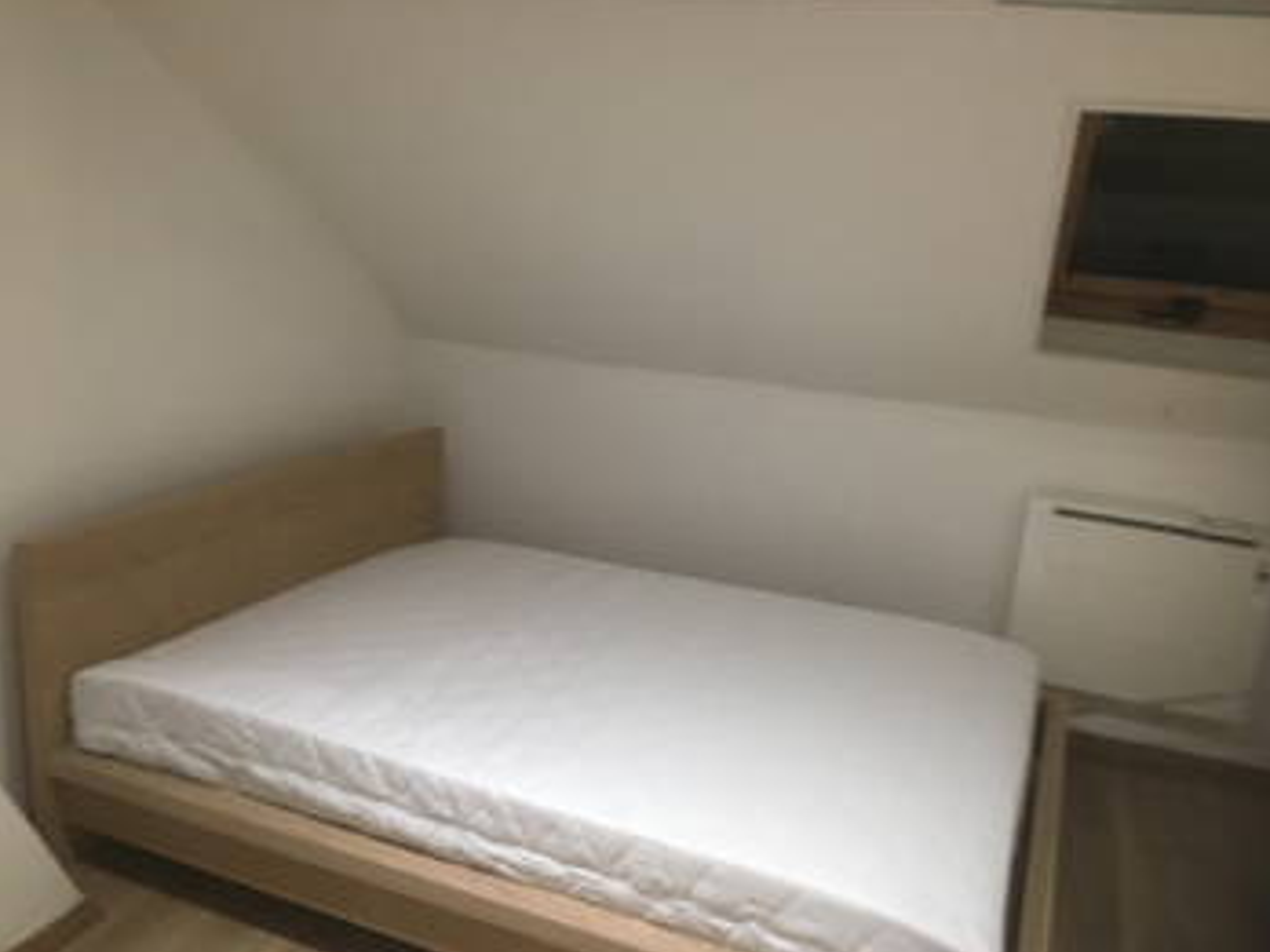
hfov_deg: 60.0
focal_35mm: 30
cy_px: 481
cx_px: 653
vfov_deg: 46.8
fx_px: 1101
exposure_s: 1/33
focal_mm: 4.15
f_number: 2.2
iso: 160
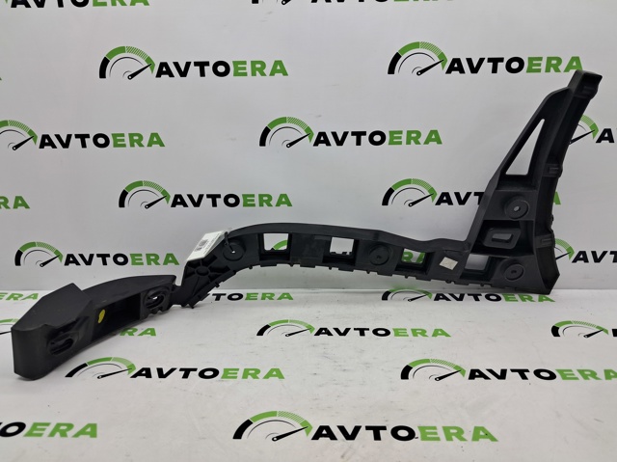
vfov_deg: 51.3
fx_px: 481
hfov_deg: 65.4
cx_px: 308
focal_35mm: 27
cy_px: 231
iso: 50
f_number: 1.8
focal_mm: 4
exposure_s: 1/120
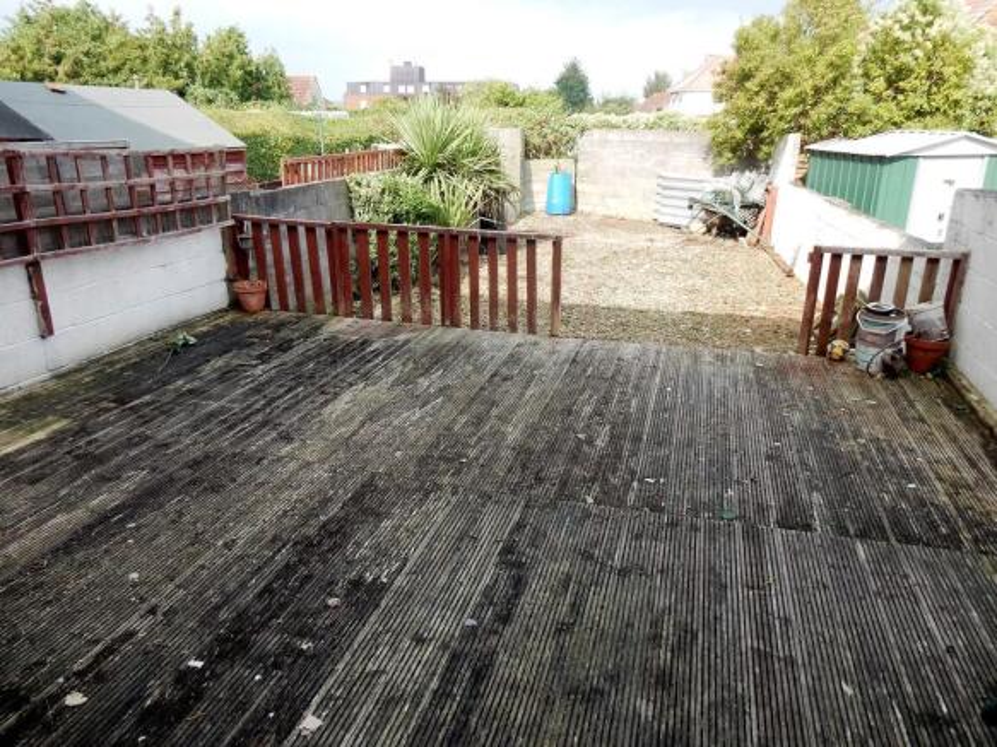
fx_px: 720
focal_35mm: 25
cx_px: 498
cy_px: 374
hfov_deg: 69.4
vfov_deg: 54.9
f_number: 3.7
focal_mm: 4.5
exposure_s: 1/320
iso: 125
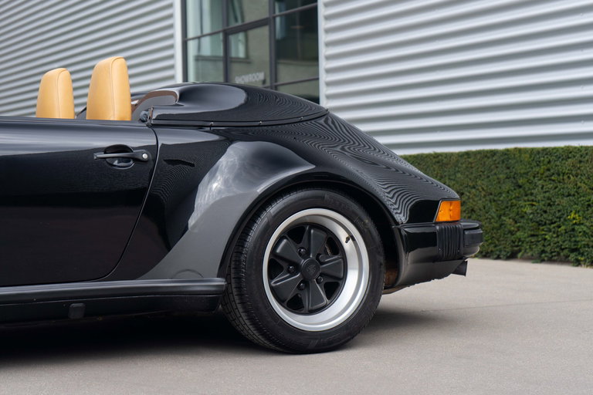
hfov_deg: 30.1
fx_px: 1104
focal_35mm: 67
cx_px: 296
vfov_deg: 20.3
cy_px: 198
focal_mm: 67
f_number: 5.6
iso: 50
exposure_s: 1/50
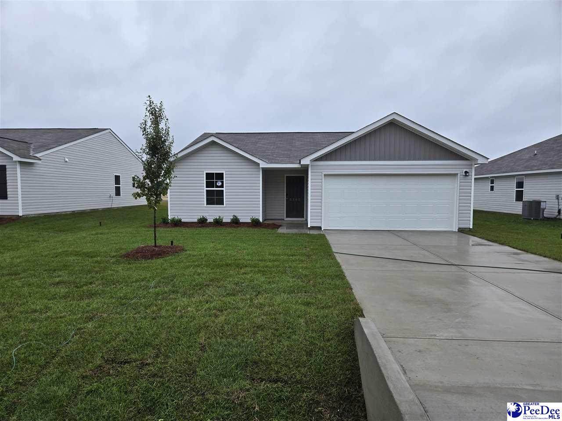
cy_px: 210
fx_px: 373
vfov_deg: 58.9
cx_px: 281
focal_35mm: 23
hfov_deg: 73.9
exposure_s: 1/359
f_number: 1.8
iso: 25
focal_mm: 5.4
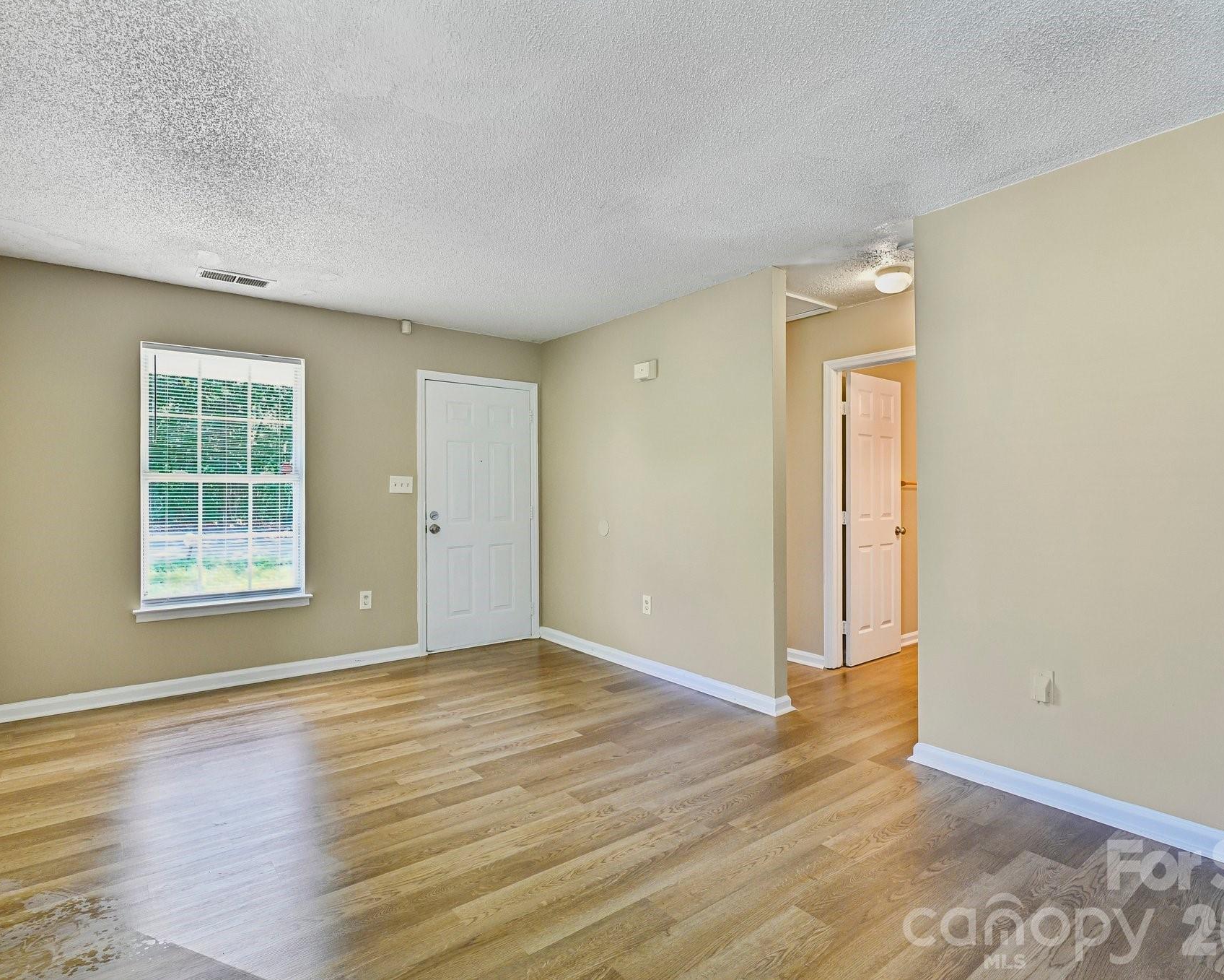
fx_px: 636
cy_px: 489
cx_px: 598
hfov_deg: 87.7
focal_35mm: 18
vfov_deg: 75.2
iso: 320
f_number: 8
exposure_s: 1/15
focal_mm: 15.5
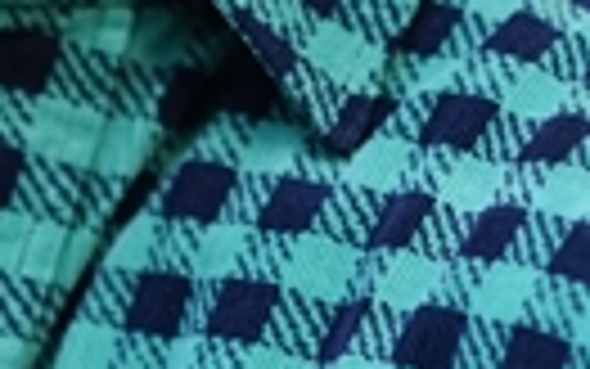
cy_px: 313
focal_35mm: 343
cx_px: 252
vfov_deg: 3.8
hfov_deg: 6.1
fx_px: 5518
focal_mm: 55
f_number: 1.8
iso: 100
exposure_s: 1/80
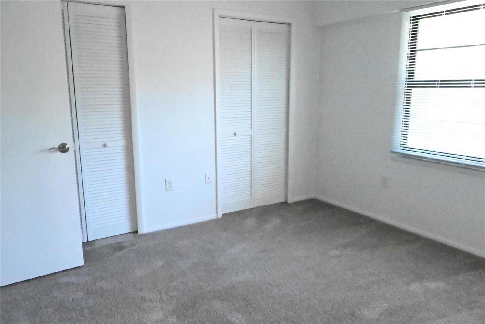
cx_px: 242
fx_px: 364
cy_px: 162
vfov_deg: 48.0
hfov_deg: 67.3
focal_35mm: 27
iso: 51200
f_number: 22
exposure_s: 1/200
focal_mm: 18
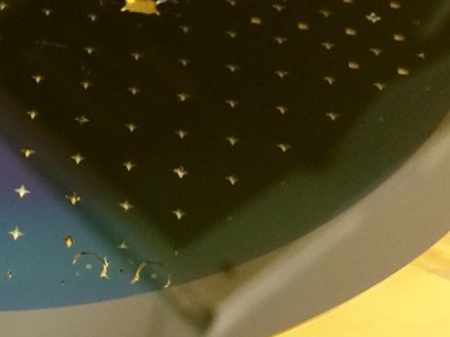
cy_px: 98
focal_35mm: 89
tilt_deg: -49.0
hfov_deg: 20.7
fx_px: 1156
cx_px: -74
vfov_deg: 16.5
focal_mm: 4.15
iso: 200
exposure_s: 1/30
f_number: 2.2
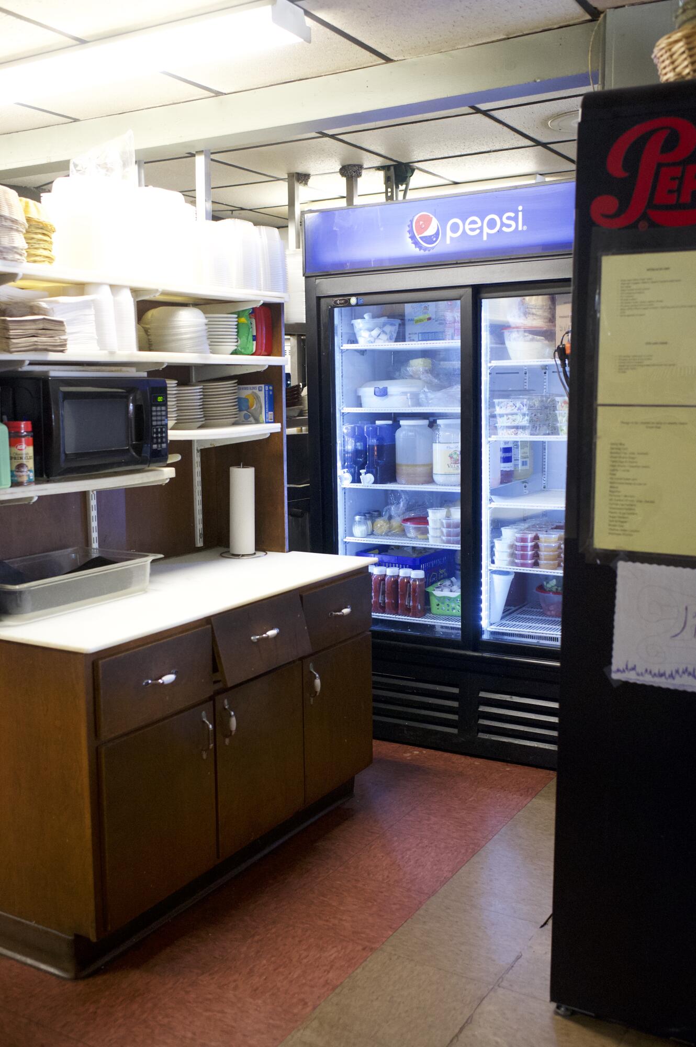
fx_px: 1017
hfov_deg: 37.8
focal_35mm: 35
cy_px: 524
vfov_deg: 54.5
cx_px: 348
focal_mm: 35
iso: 8000
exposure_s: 1/400
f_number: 3.5
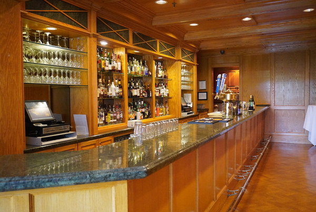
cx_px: 158
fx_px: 290
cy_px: 106
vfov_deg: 40.0
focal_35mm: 33
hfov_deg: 57.2
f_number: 4
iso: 6400
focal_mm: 22
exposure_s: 1/125
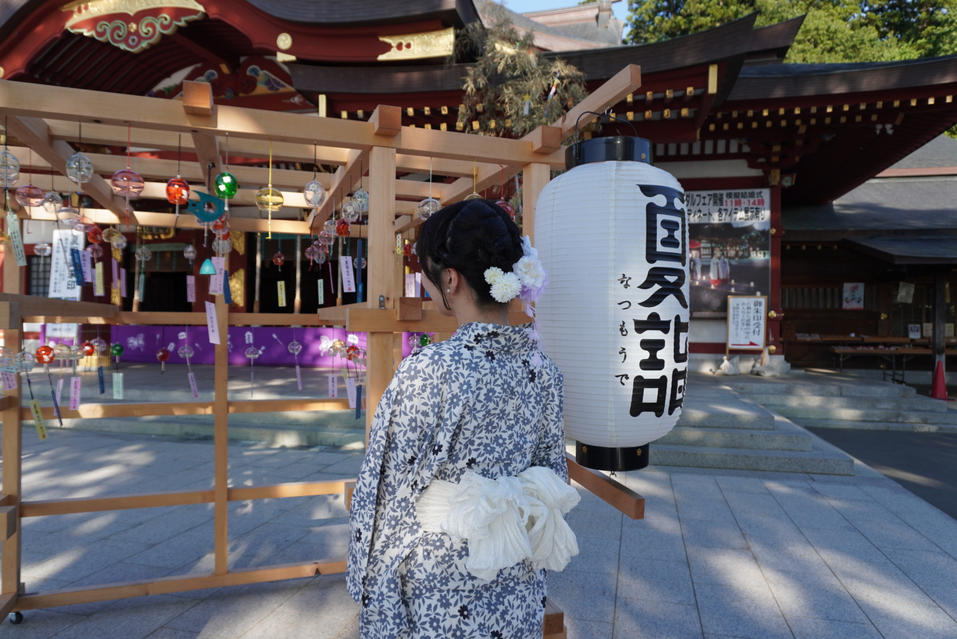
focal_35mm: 24
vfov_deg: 53.2
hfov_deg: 73.7
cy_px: 320
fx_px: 638
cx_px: 478
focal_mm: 16
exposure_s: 1/250
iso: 100
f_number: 4.5
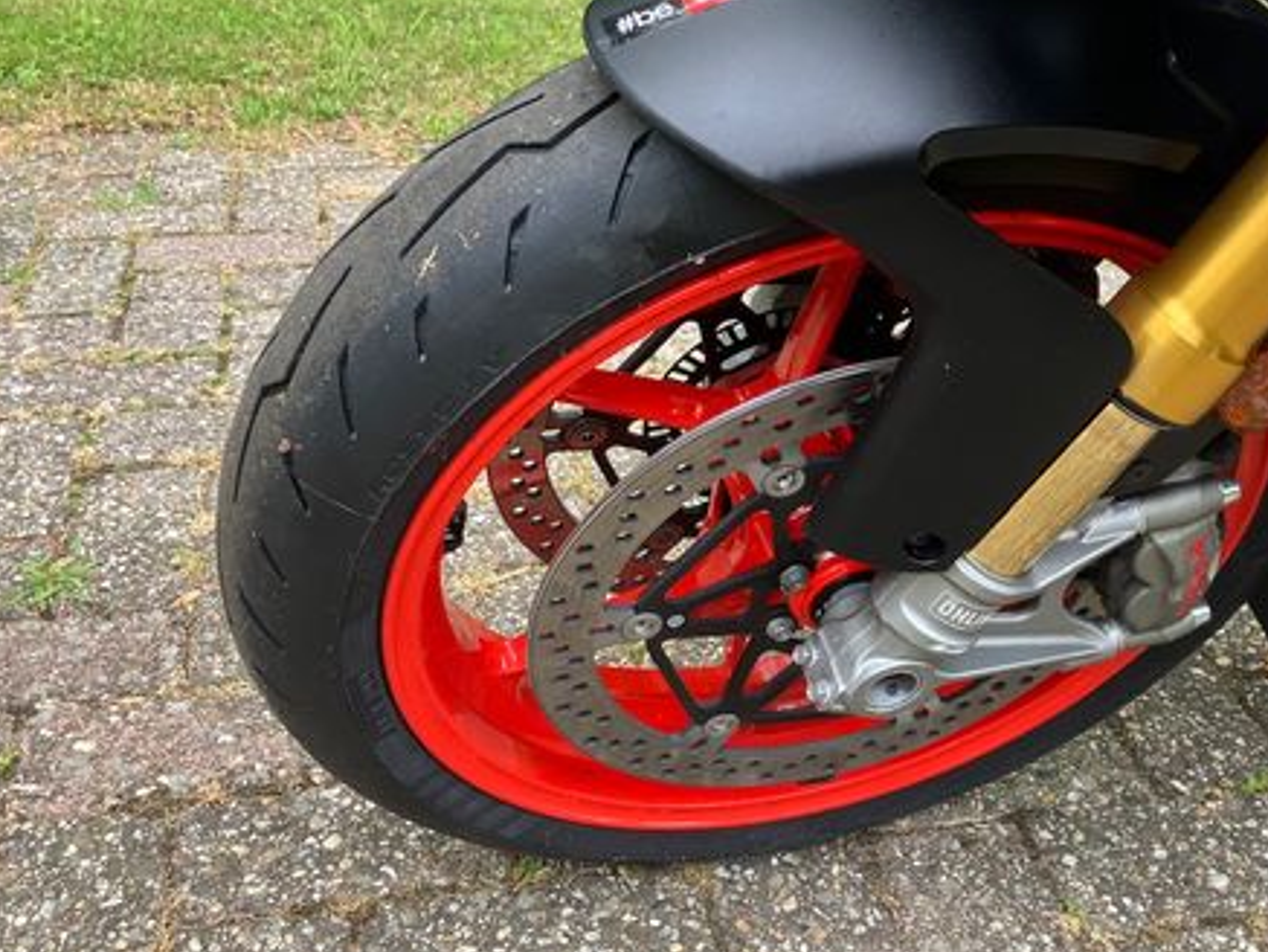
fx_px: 1502
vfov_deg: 35.0
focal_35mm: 41
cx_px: 685
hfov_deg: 45.7
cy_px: 386
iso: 25
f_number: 1.8
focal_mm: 3.99
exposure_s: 1/131
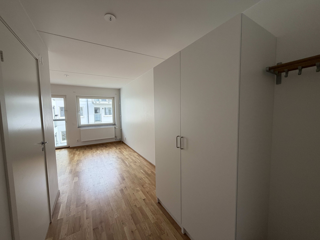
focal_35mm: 14
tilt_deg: -4.0
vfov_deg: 85.7
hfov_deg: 102.1
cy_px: 120
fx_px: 129
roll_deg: +1.0
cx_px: 160
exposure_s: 1/121
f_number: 2.2
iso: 125
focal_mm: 2.22
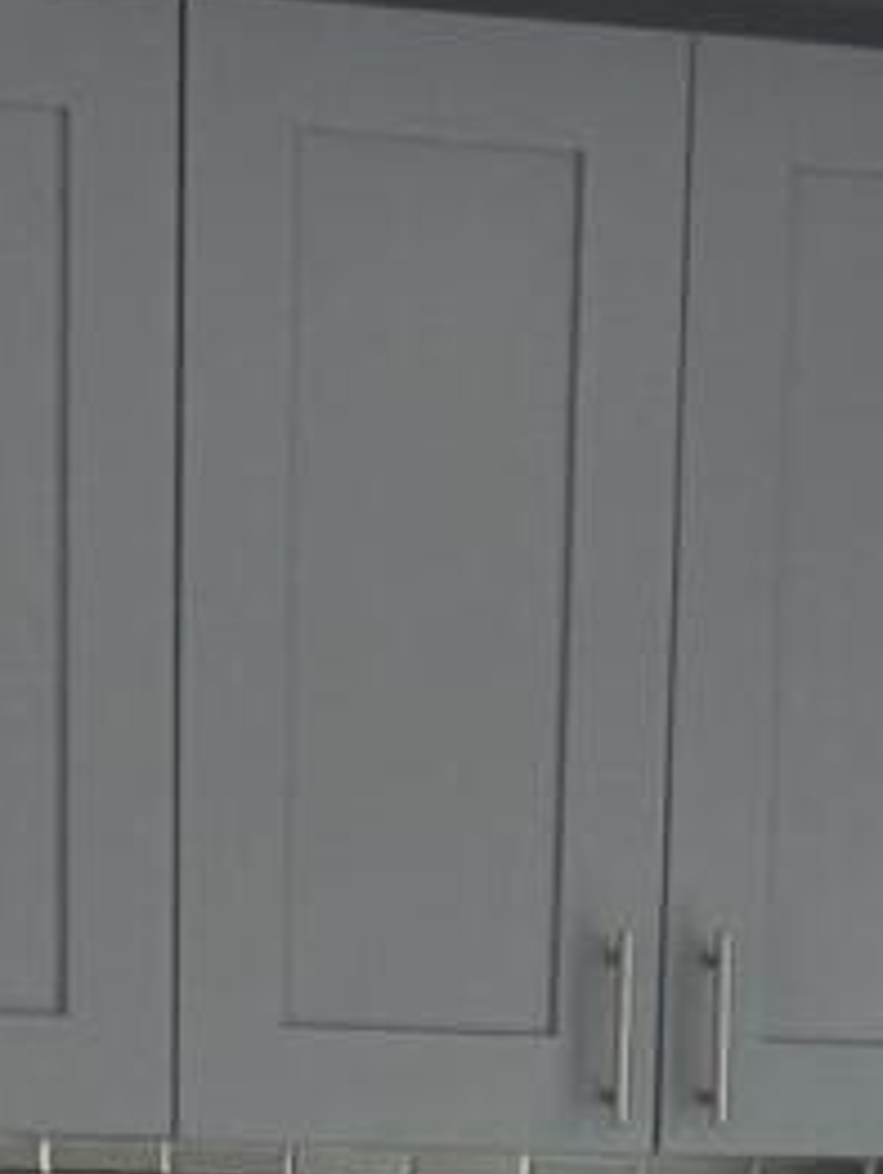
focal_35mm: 183
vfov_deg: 9.1
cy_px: 3307
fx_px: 6214
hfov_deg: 8.1
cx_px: 448
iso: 160
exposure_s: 1/120
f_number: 1.78
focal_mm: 6.76
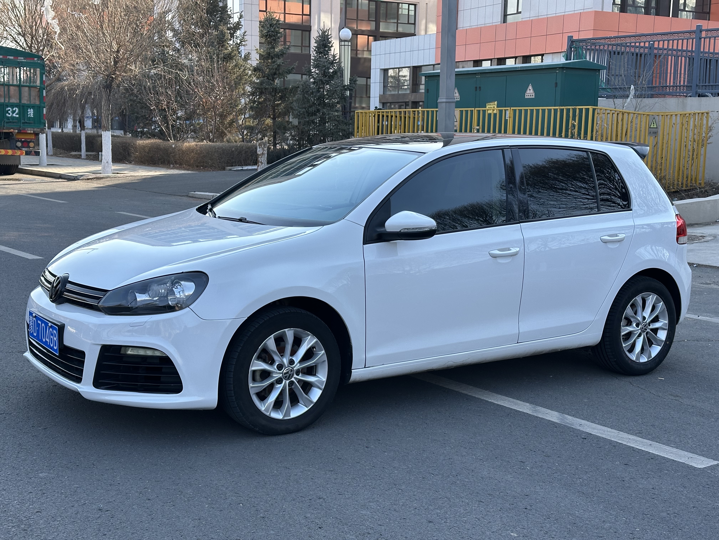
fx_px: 997
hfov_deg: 39.7
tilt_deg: -8.3
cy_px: 270
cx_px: 360
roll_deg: -1.7
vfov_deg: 30.3
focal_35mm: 48
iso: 64
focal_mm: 6.86
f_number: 1.78
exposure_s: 1/1120
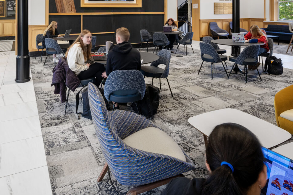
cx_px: 126
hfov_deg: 65.2
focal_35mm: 28
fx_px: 228
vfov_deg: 41.9
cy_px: 13
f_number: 5.6
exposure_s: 1/10
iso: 200
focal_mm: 14
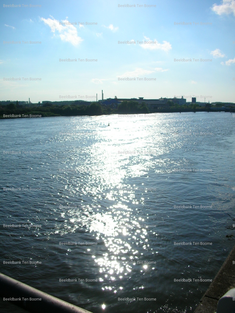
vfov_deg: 52.6
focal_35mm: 35
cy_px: 156
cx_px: 118
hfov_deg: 40.7
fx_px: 317
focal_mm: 5.8
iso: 50
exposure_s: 1/250
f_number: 8.5
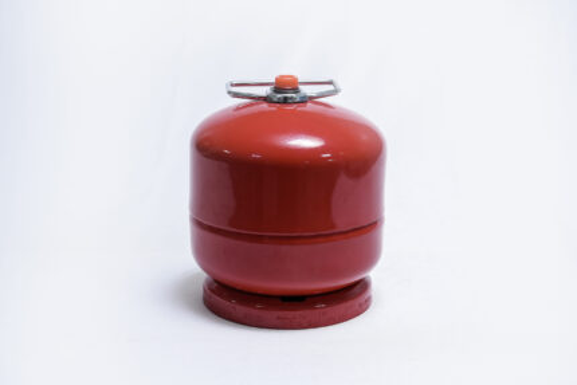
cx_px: 288
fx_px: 994
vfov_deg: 21.9
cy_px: 192
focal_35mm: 62
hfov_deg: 32.4
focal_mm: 62
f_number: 9
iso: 3200
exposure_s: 1/200
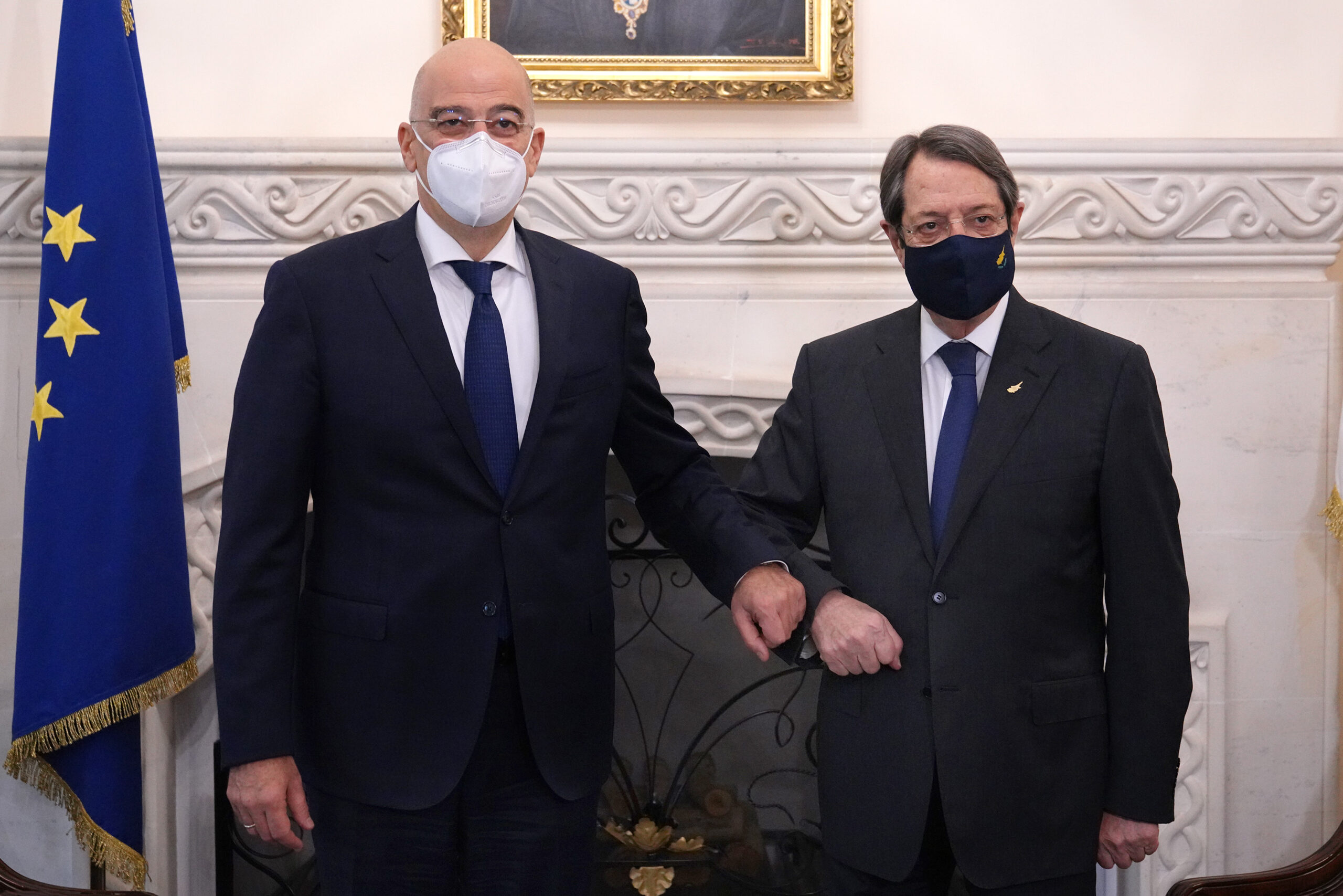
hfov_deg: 41.9
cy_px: 448
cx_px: 672
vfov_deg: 28.7
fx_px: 1753
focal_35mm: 47
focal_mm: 47
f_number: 3.5
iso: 5000
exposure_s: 1/200
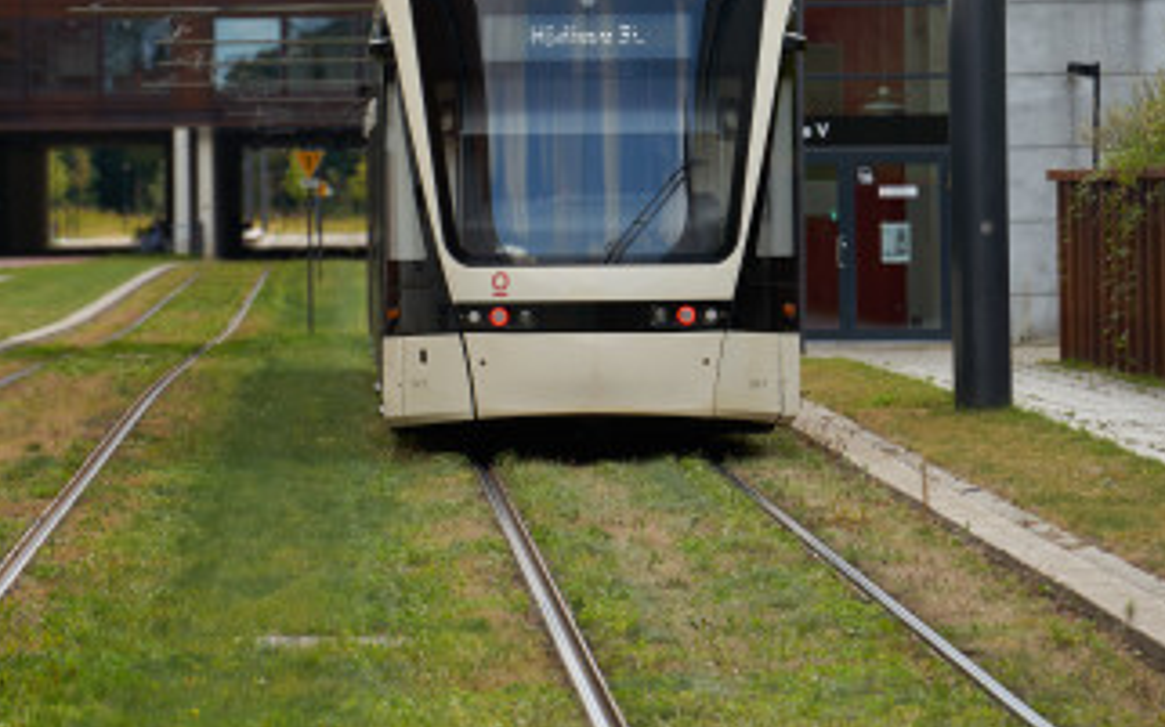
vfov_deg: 4.6
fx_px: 9046
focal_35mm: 285
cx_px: 409
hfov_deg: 7.4
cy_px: 150
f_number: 5.6
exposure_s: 1/500
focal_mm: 180
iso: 250
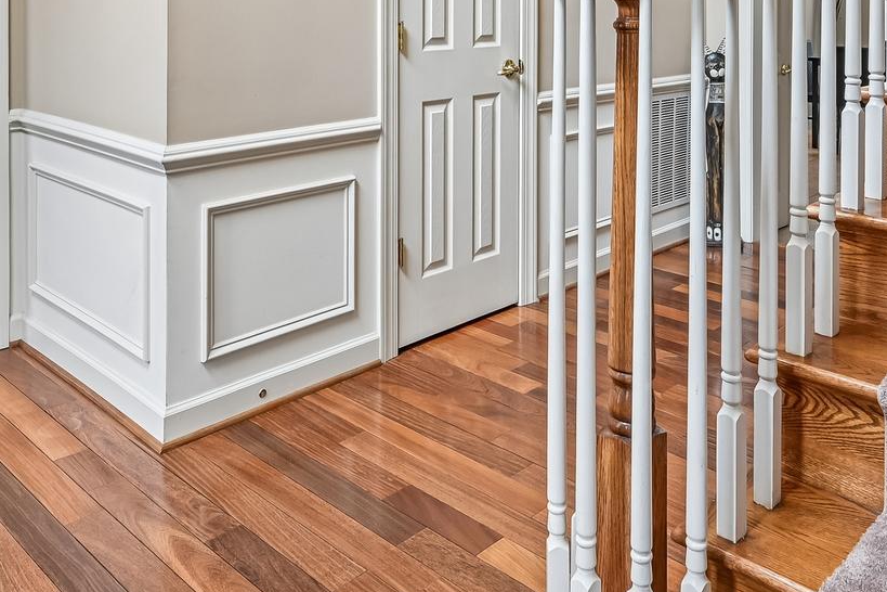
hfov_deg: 54.4
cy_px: -10
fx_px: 862
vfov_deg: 34.2
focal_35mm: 35
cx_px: 484
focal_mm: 14
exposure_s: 1/15
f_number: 8
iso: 280
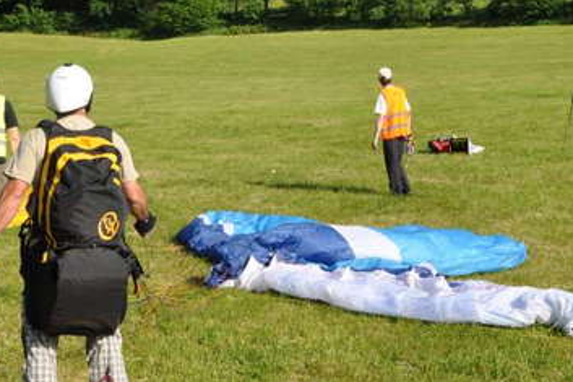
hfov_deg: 27.3
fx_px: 1177
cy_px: -42
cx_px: 258
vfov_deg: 17.7
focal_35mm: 74
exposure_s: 1/160
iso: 200
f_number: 13
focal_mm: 22
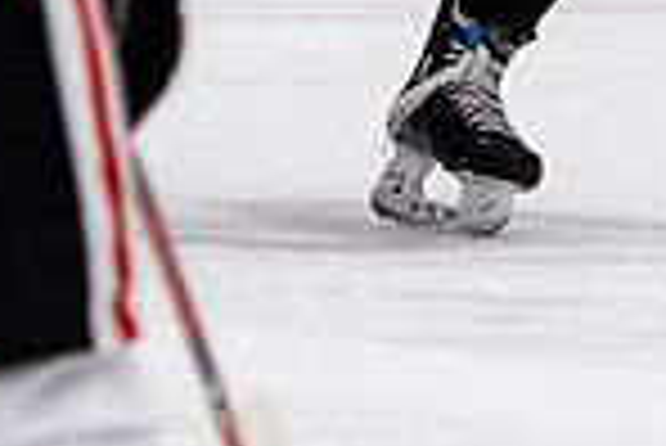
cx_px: 702
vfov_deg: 1.2
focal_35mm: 1171
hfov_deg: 1.8
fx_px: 21684
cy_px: -718
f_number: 2.8
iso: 1250
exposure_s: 1/640
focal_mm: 120
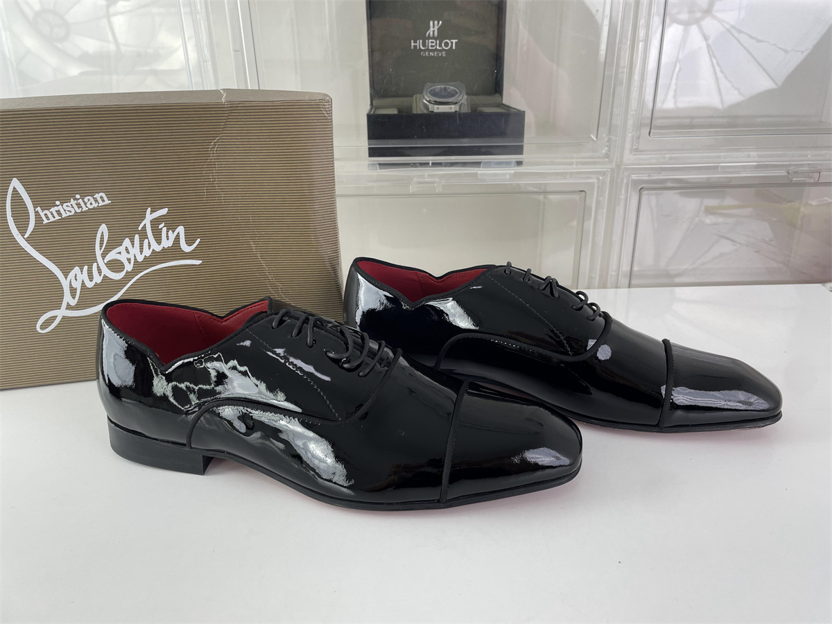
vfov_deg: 53.1
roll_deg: +1.5
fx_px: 625
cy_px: 312
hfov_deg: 67.3
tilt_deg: -23.2
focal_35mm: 26
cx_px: 416
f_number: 1.6
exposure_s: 1/134
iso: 32
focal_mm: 4.2
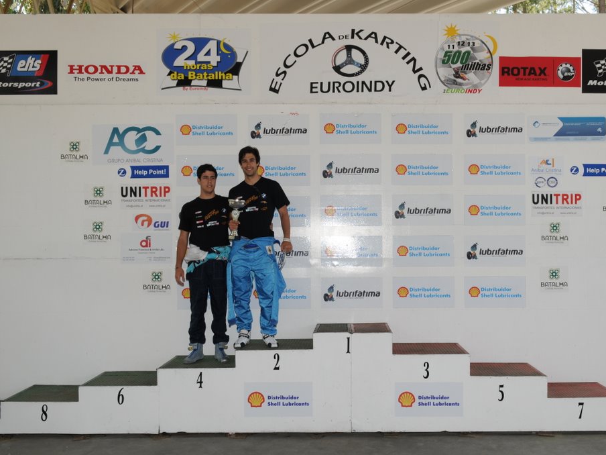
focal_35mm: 38
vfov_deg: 38.1
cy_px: 228
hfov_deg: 49.4
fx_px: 657
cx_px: 343
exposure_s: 1/60
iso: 200
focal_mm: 23
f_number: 8
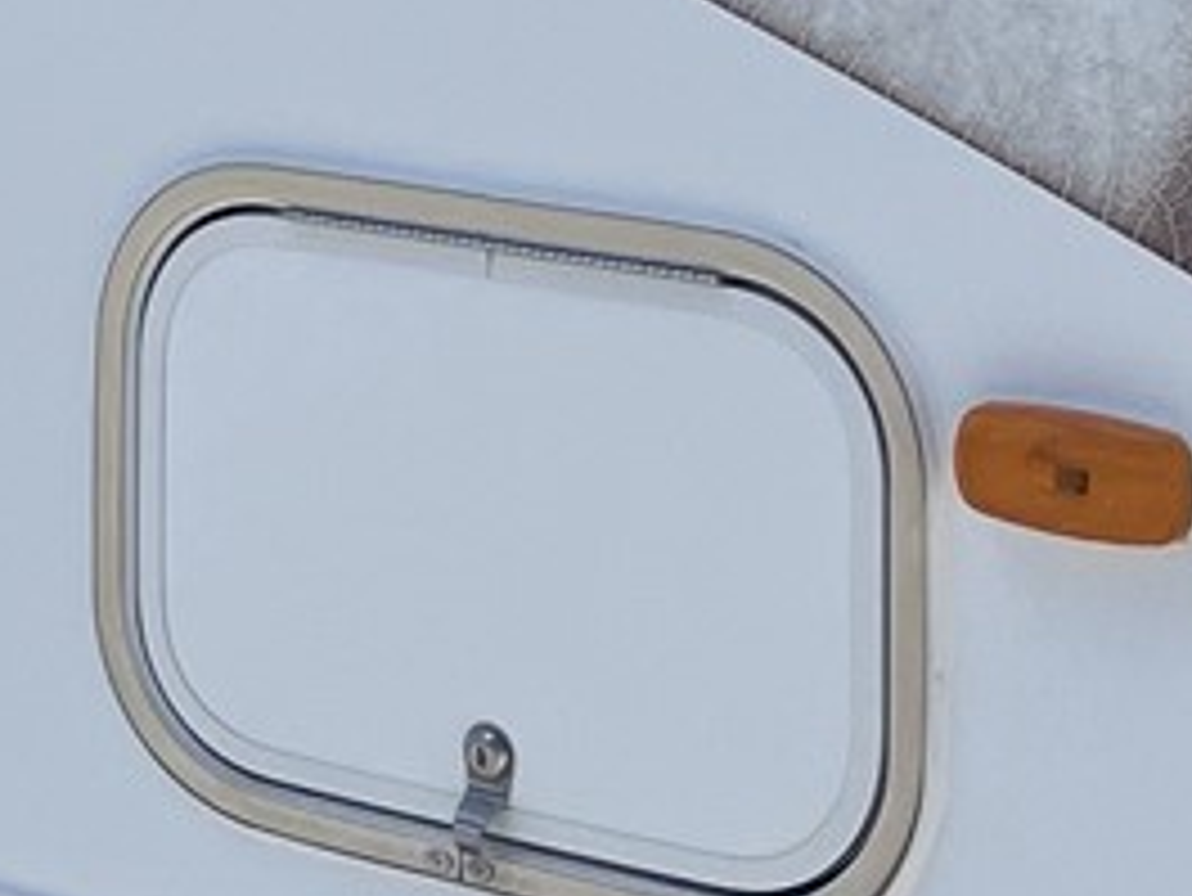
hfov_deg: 11.8
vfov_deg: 9.2
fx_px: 5409
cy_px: -401
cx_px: -774
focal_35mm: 157
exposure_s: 1/3623
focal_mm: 5.1
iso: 50
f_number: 1.6
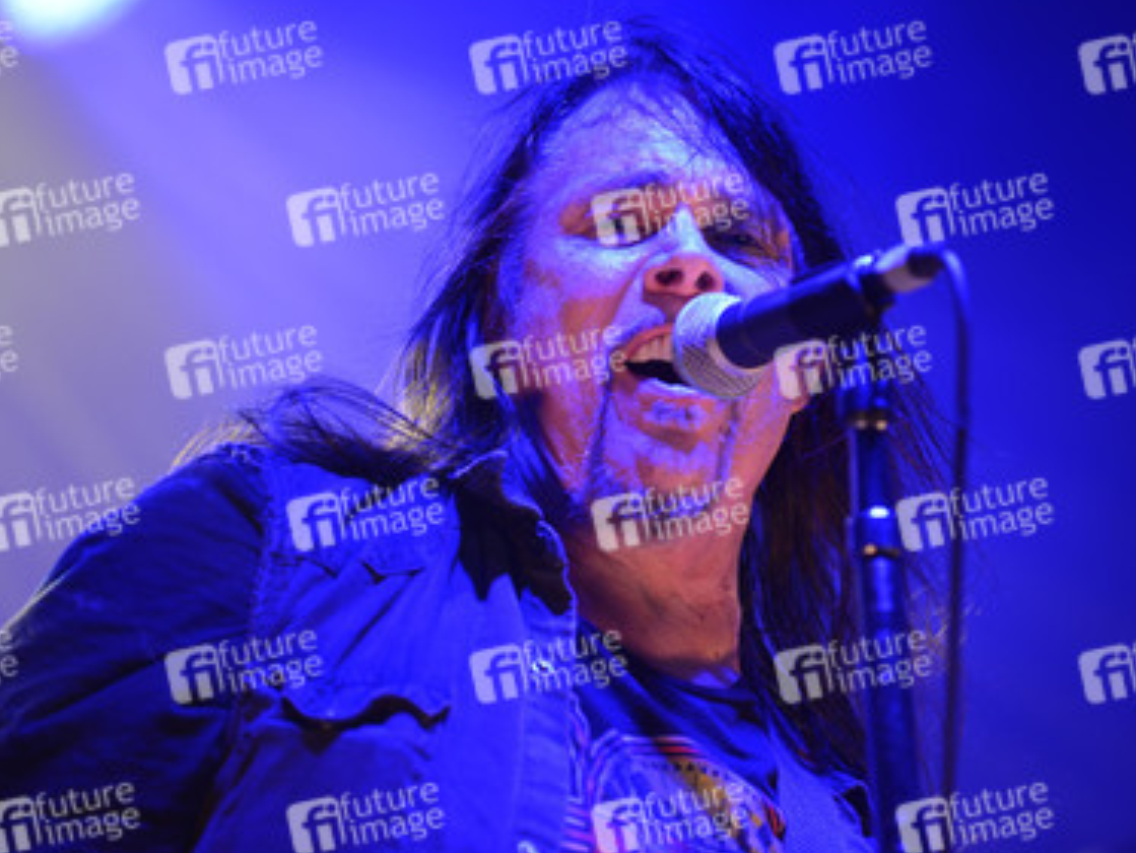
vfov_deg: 8.0
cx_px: 589
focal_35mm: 186
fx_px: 6106
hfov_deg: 10.6
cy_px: 439
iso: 1600
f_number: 2.8
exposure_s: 1/200
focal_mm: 160
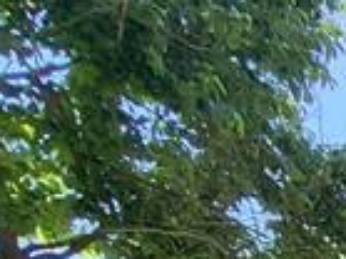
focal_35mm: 96
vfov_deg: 12.2
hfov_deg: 15.8
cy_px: 630
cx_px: 707
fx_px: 959
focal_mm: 1.74
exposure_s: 1/305
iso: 32
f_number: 2.2
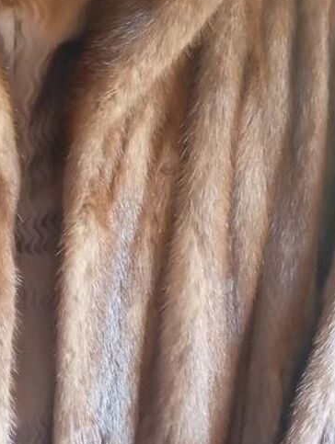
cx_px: 51
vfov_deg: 25.2
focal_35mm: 77
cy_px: 280
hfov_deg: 18.9
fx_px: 991
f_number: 1.8
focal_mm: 4.27
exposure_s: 1/16.7
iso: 3328
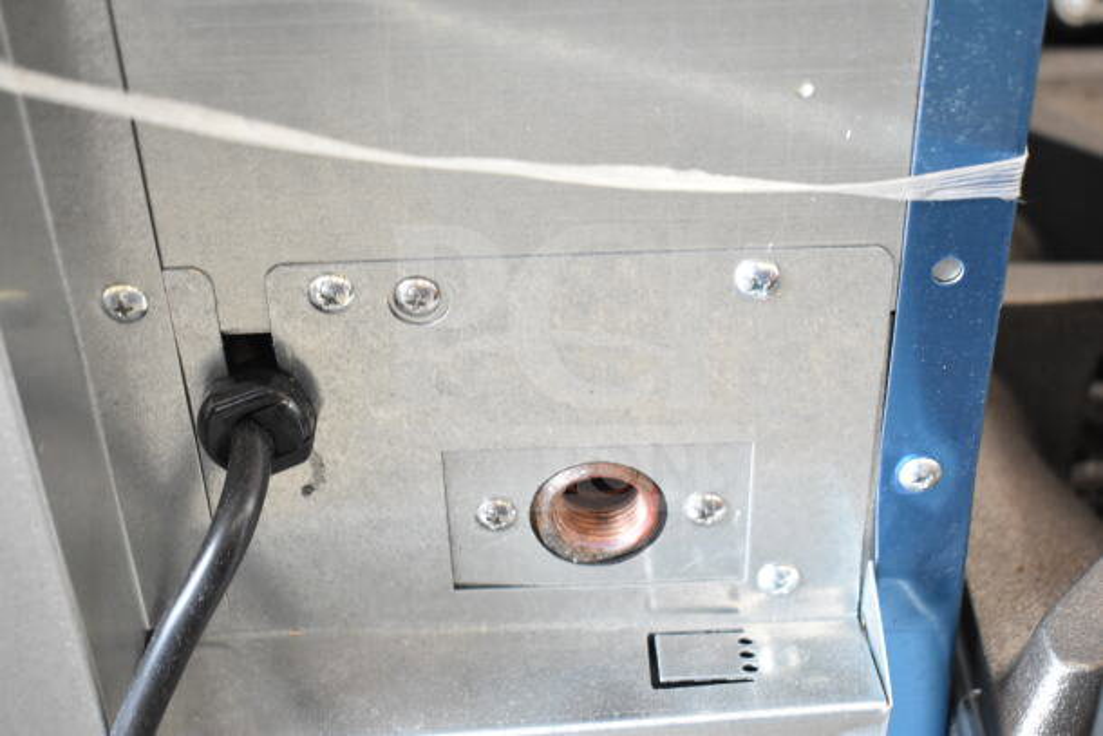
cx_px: 552
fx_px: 1609
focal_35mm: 52
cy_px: 368
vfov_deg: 25.8
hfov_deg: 37.8
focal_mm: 35
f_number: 4.5
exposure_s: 1/60
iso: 2000
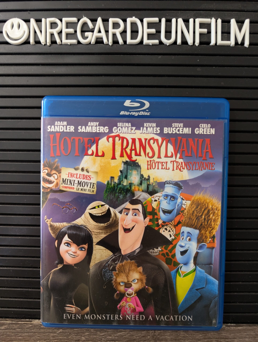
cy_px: 171
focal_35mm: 24
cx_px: 129
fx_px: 238
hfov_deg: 56.9
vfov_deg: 71.5
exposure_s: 1/60
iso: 185
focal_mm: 6.9
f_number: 1.68
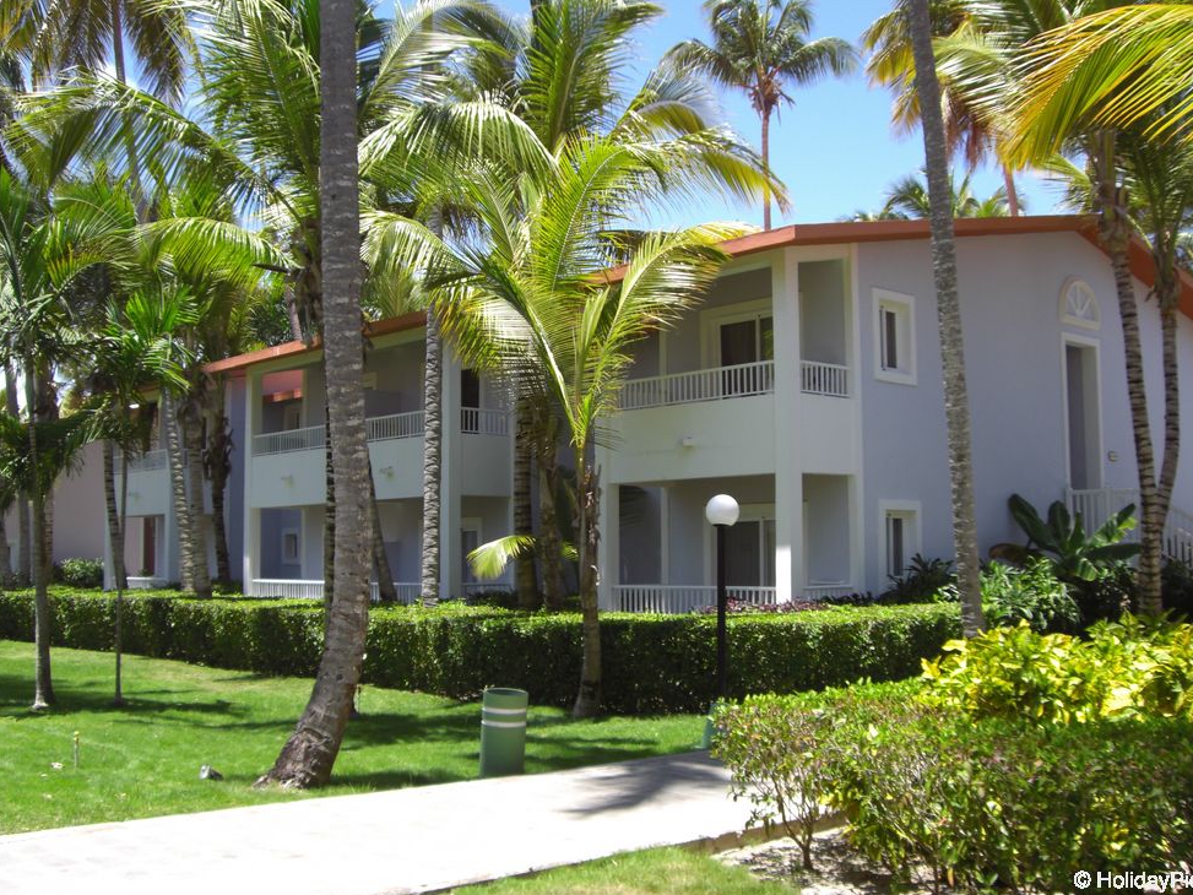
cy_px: 429
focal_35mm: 40
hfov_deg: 46.8
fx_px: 1379
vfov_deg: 36.0
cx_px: 624
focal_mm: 6.2
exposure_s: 1/500
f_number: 2.7
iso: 64
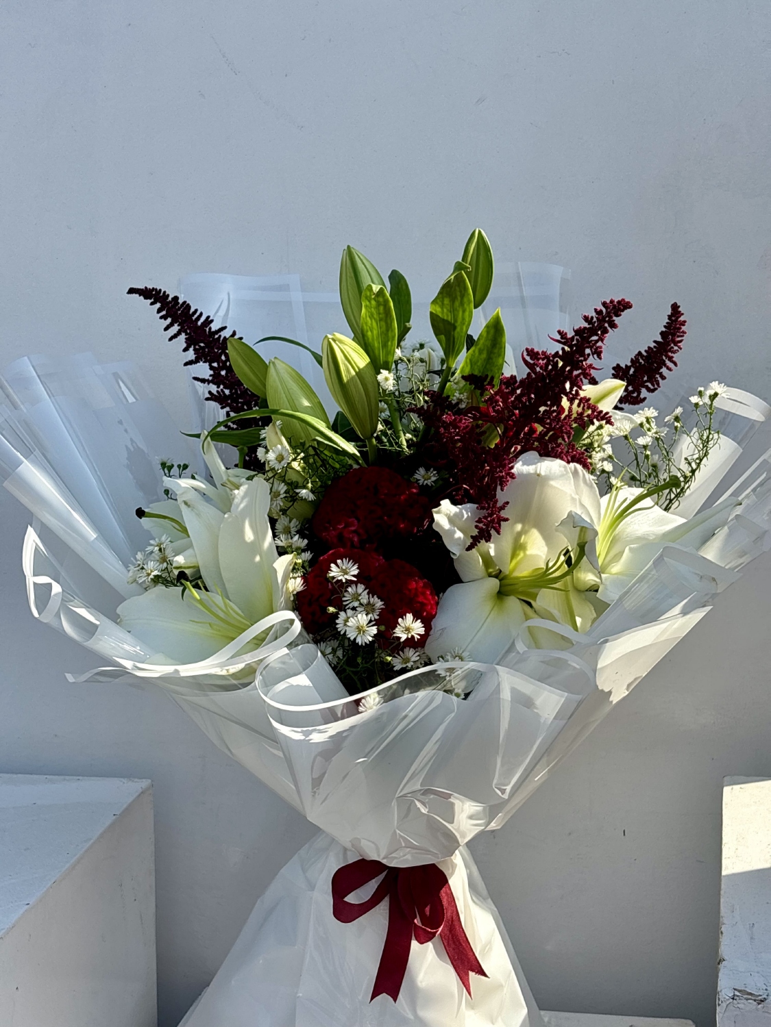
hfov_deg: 28.0
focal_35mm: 52
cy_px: 514
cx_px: 386
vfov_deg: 36.8
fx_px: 1544
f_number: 1.6
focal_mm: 5.96
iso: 40
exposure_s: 1/1984
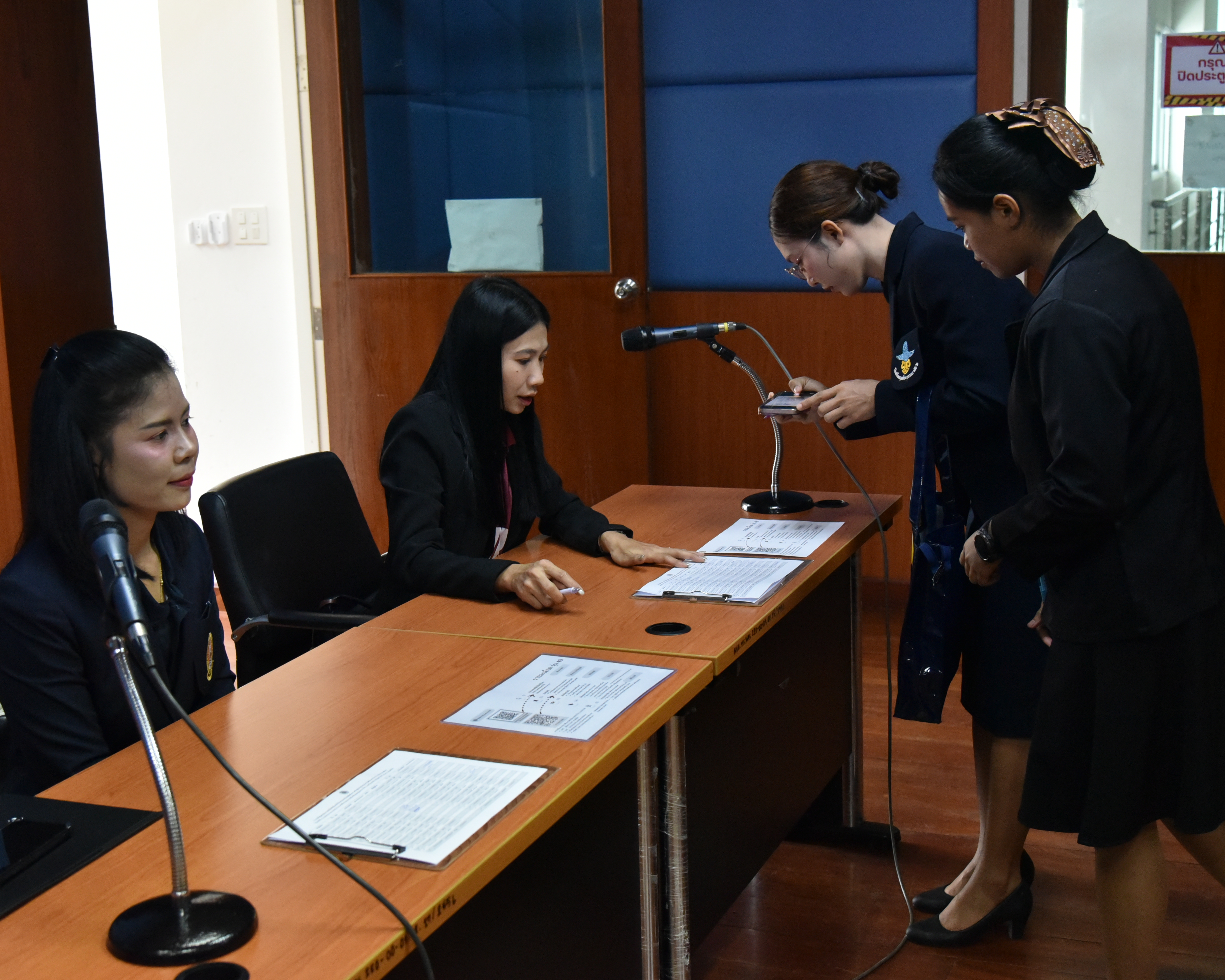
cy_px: 491
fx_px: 1668
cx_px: 612
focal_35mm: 46
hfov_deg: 40.3
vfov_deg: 32.7
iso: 6400
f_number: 5
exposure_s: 1/200
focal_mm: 40
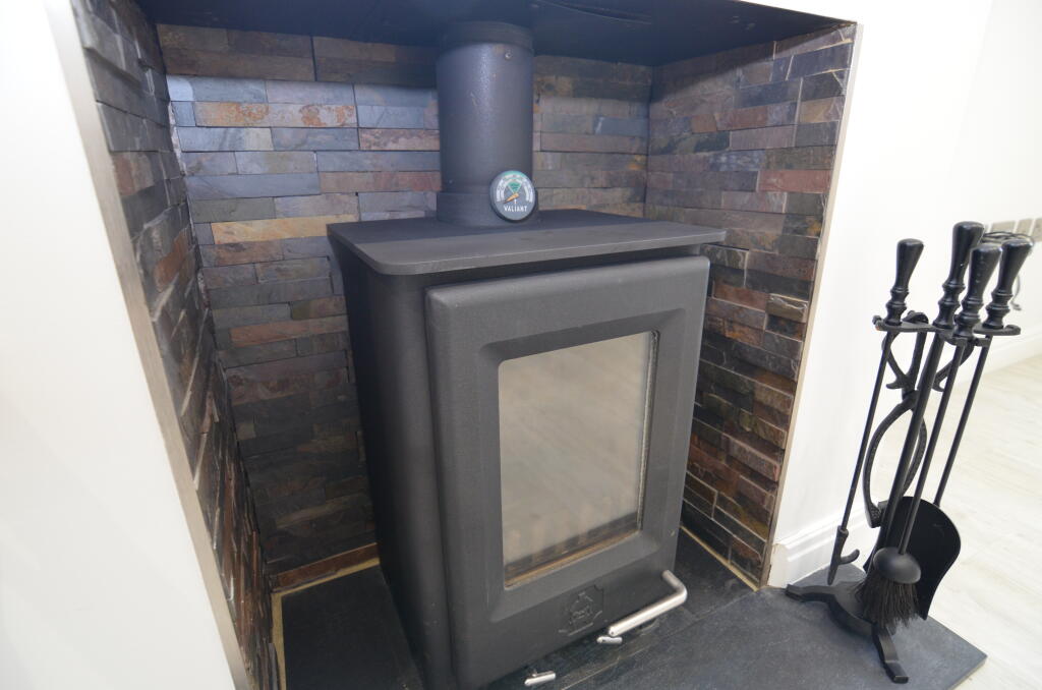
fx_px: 477
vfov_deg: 71.8
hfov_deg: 95.1
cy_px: 345
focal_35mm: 16
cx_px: 521
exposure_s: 1/50
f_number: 3.5
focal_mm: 11
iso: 800
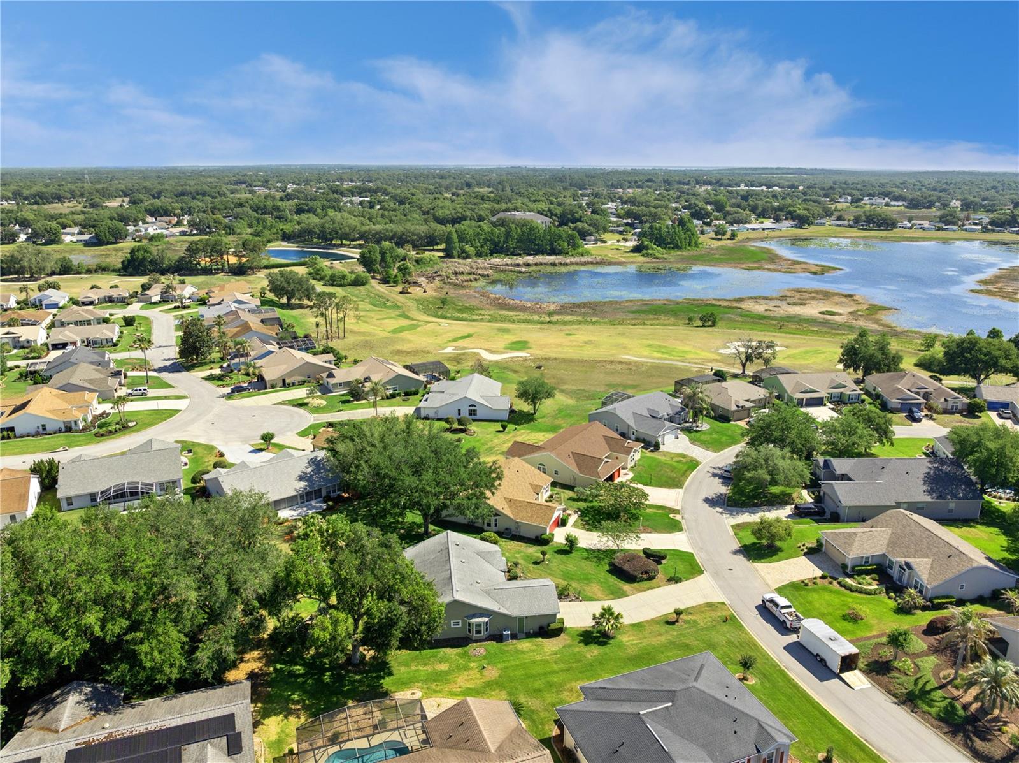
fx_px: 706
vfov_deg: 56.7
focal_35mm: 24
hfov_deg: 71.6
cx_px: 510
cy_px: 382
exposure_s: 1/2000
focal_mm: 12.3
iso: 120
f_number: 2.8
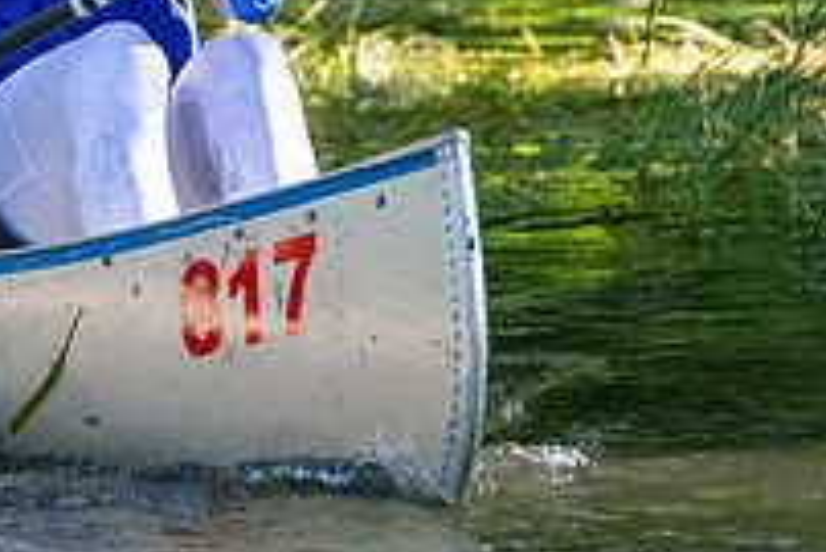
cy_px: -63
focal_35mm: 481
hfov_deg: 4.3
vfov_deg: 2.9
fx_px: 11044
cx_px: 111
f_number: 5.6
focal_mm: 145
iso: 4500
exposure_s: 1/3200
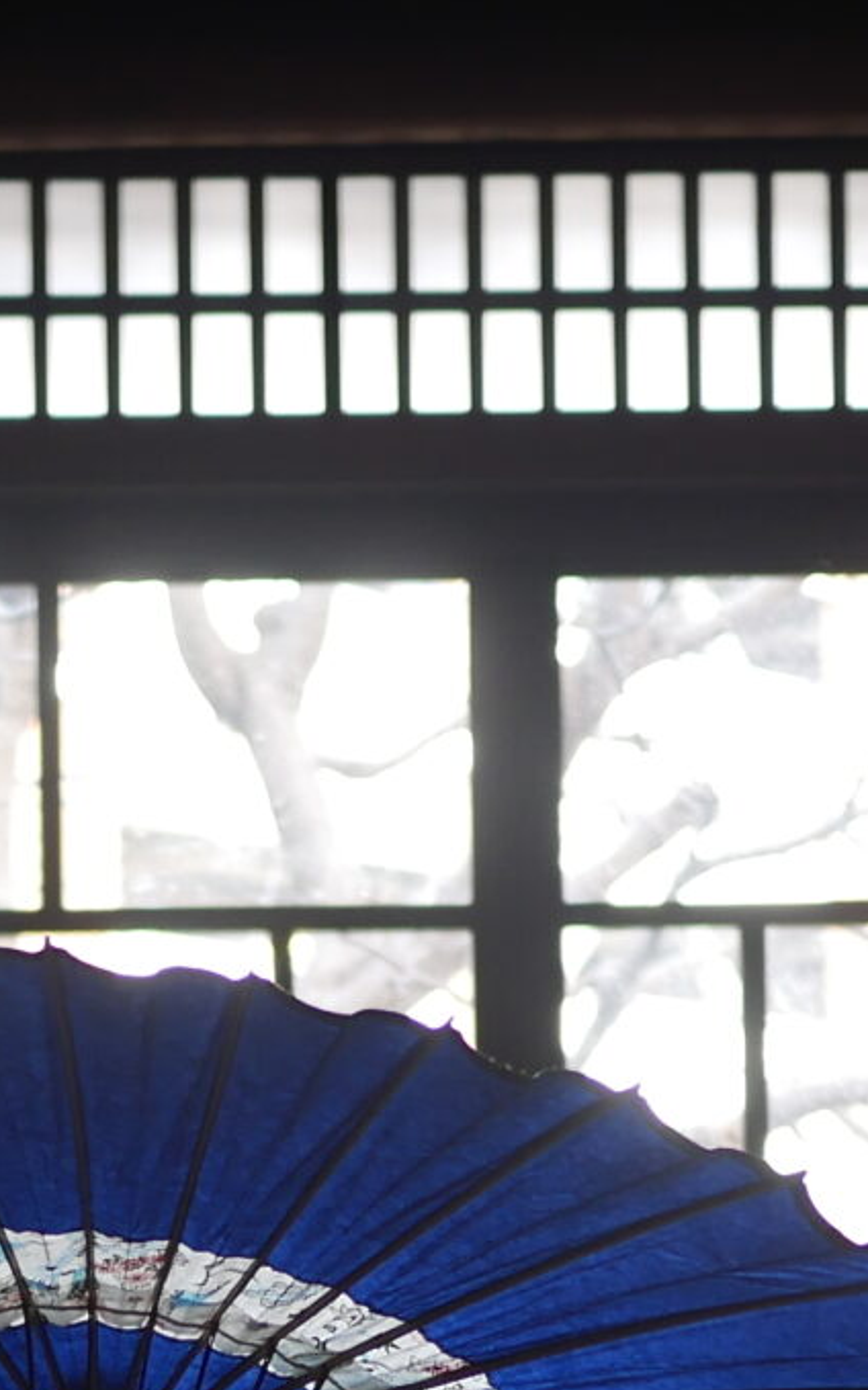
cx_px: 25
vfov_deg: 12.7
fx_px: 6060
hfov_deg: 8.2
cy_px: 1750
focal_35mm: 160
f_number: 1.7
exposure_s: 1/60
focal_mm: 20
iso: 250
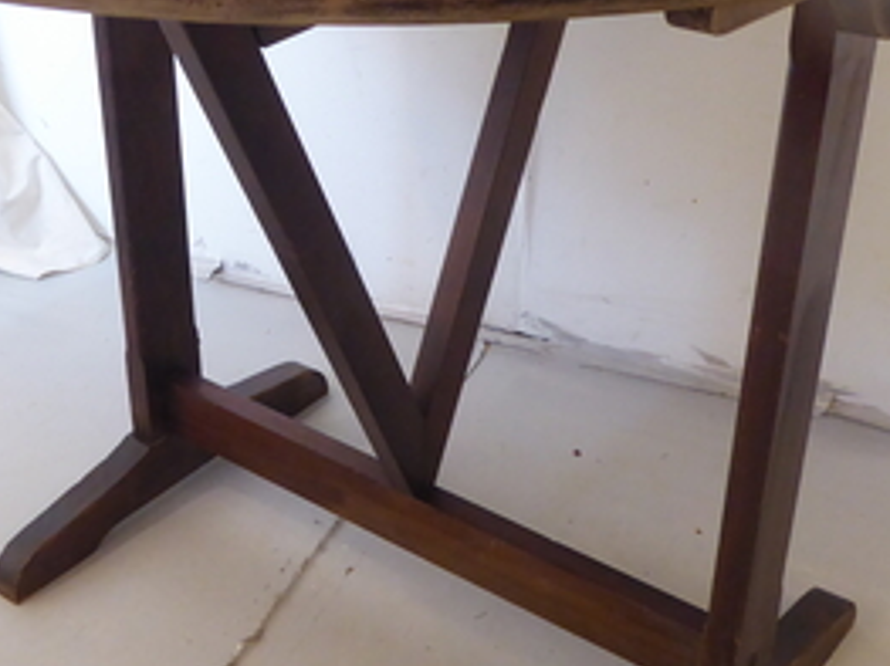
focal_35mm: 57
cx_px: 288
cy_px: 314
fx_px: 1465
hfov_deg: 33.5
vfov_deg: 25.6
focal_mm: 4.3
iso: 400
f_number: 3.3
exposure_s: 1/13
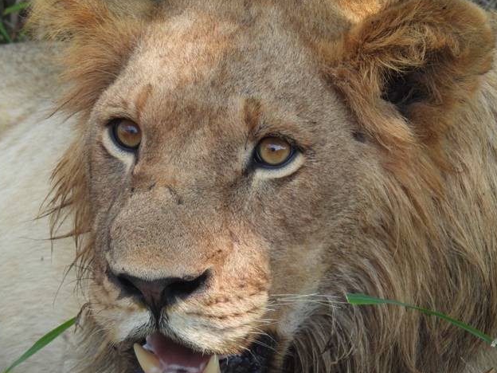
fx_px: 10768
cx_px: 268
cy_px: 212
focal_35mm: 750
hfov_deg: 2.6
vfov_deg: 2.0
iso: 200
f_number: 5.6
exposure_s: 1/250
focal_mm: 116
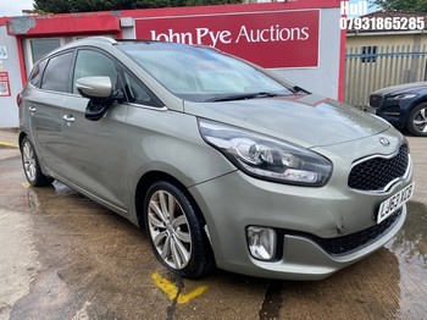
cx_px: 214
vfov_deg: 53.0
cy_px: 160
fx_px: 320
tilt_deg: -12.7
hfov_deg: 67.3
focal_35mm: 26
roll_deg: +2.2
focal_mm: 4.25
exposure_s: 1/1377
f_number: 1.8
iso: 32
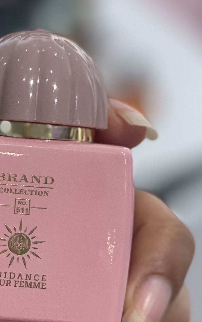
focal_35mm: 200
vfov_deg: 10.5
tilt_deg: -37.2
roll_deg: -6.4
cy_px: 254
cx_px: 115
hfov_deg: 6.6
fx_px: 1761
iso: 64
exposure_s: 1/100
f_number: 2
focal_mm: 6
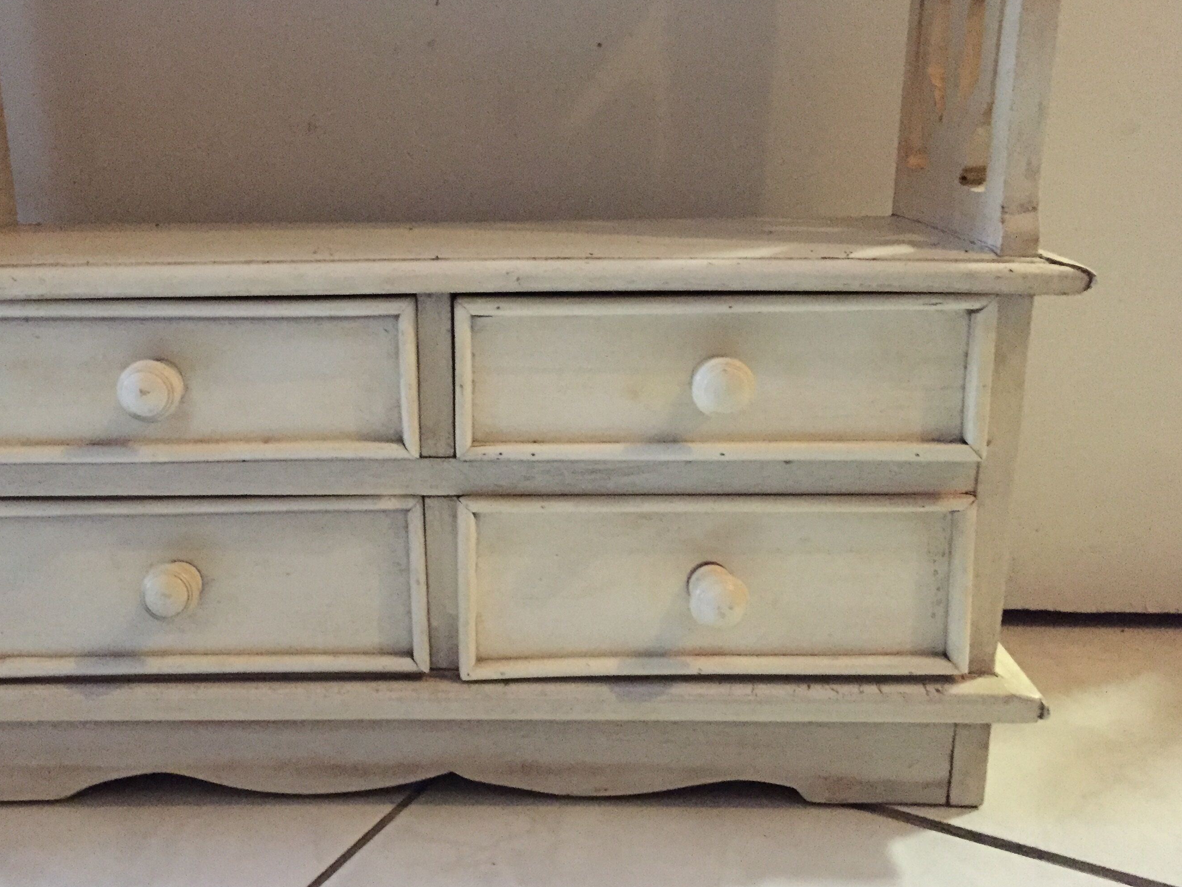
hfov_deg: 51.1
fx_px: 1229
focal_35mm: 36
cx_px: 487
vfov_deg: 39.6
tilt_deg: -15.9
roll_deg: -0.9
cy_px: 417
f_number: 2.2
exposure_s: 1/15
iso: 500
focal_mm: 4.15
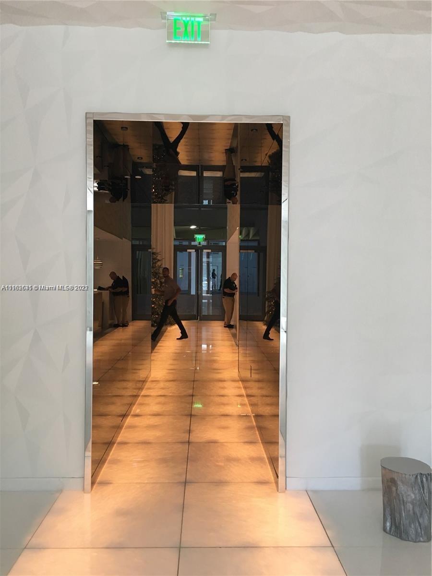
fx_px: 483
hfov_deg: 48.2
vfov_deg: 61.7
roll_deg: -0.3
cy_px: 288
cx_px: 216
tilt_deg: -0.8
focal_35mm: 29
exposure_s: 1/30
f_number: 2.2
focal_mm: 4.15
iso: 100
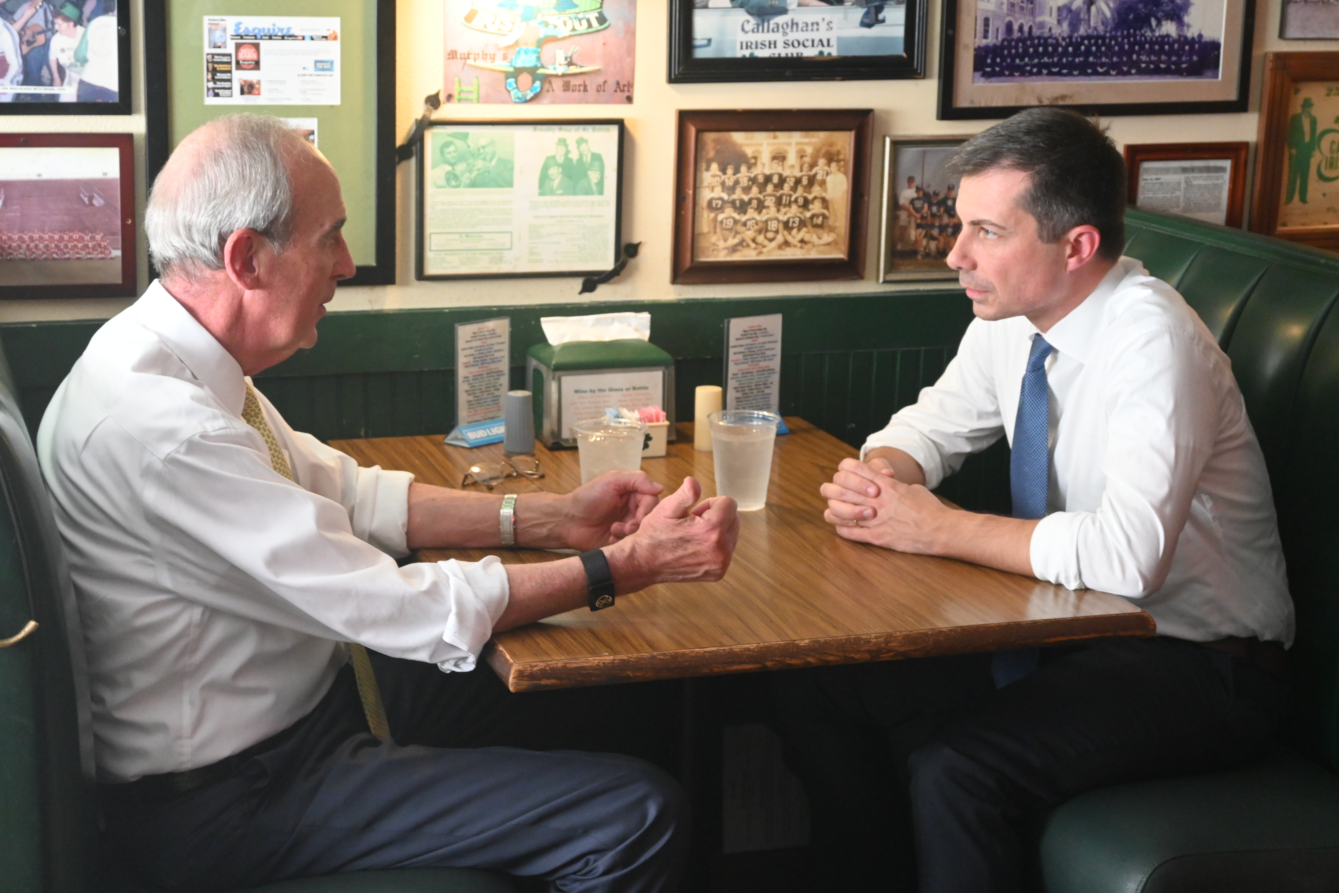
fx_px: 2231
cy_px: 446
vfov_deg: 22.6
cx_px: 670
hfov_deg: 33.4
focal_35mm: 60
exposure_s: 1/60
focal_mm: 40
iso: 3200
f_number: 5.6
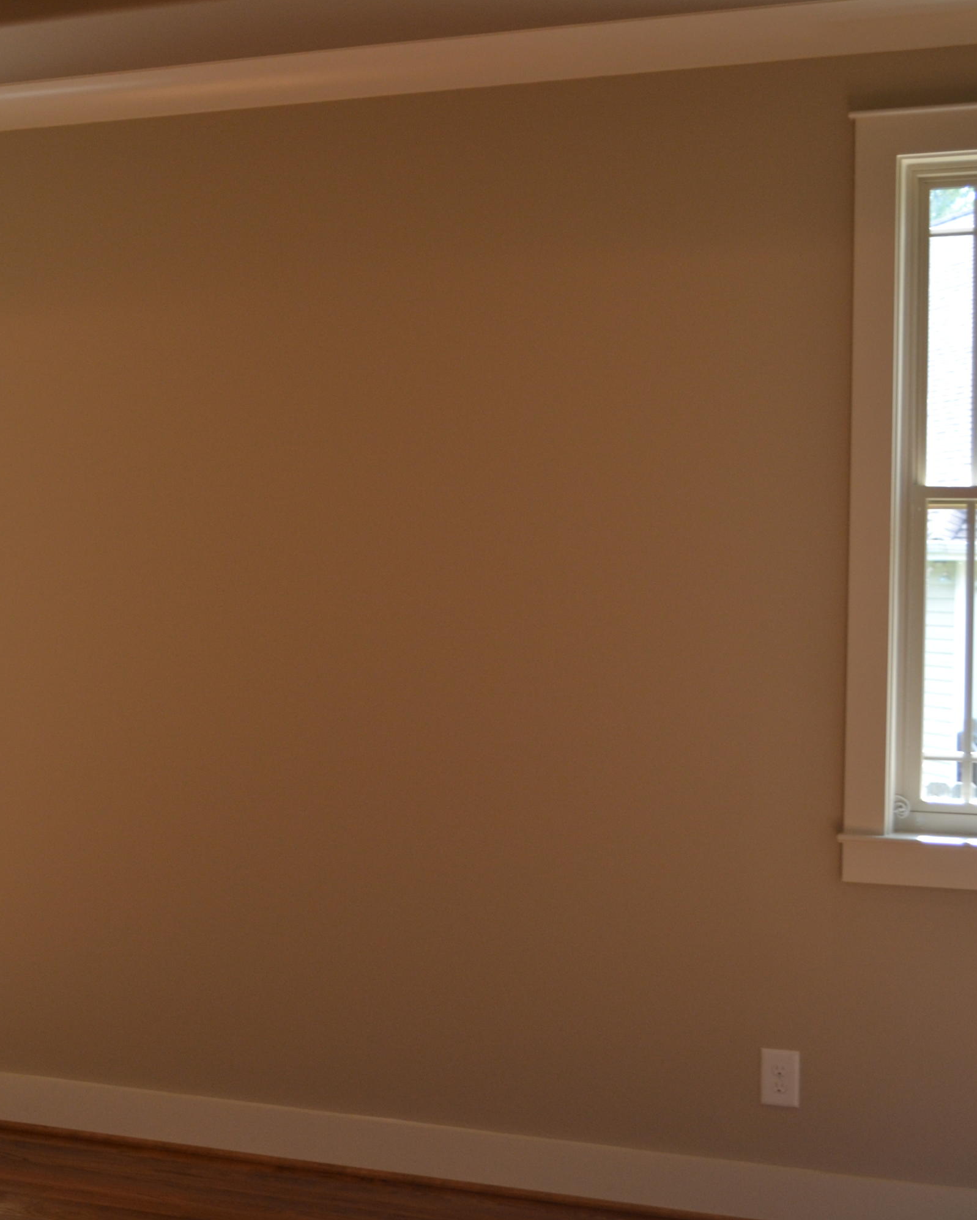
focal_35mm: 55
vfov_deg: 34.1
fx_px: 1988
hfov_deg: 26.9
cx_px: 149
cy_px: 609
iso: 400
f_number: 4.2
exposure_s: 1/125
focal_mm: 26
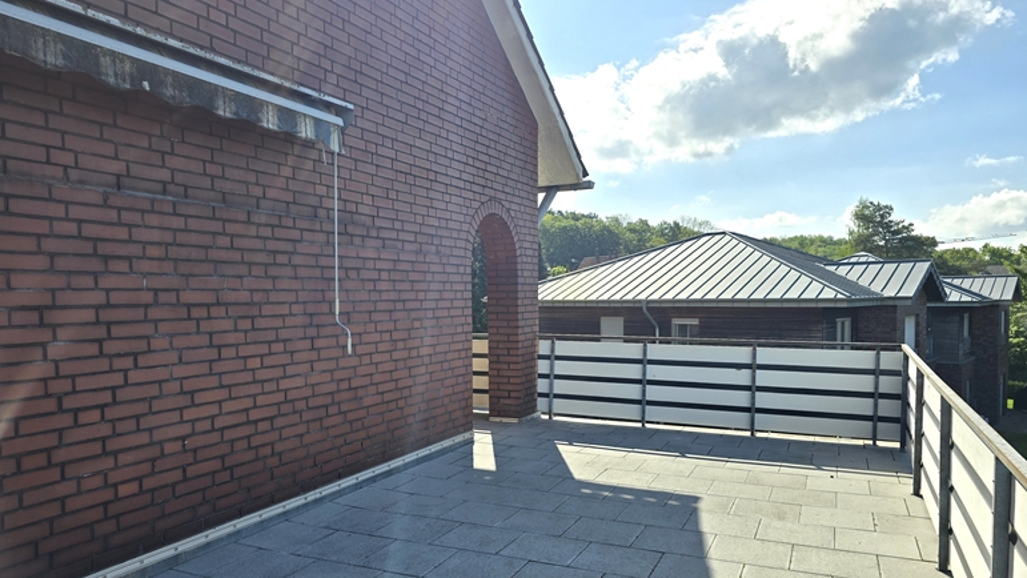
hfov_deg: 71.9
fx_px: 708
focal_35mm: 26
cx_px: 497
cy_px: 328
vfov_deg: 44.3
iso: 12
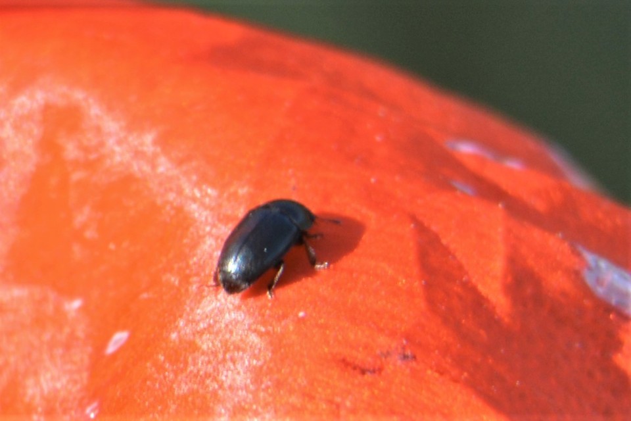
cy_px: 210
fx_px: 5521
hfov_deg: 6.5
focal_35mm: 315
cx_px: 316
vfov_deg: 4.4
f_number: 8
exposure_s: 1/125
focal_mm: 210
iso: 200
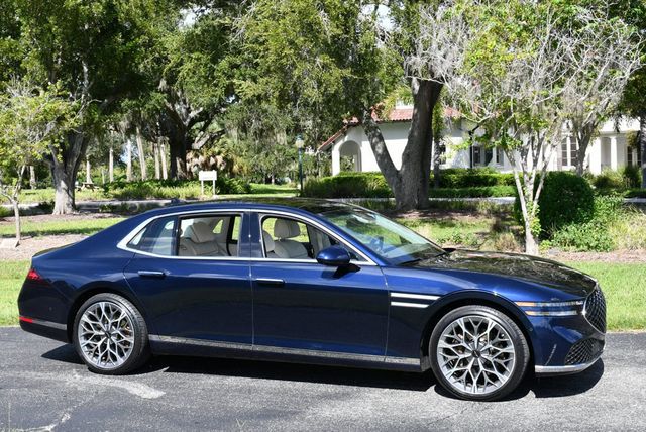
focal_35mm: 52
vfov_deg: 26.0
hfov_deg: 38.2
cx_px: 323
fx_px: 934
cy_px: 216
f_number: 8
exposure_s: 1/250
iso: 200
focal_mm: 26
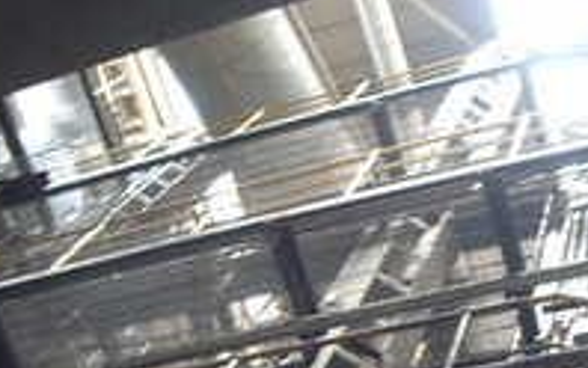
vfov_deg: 16.9
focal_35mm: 75
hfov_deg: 27.5
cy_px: 395
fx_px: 1203
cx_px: 312
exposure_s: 1/4
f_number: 2.6
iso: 100
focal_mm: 5.8
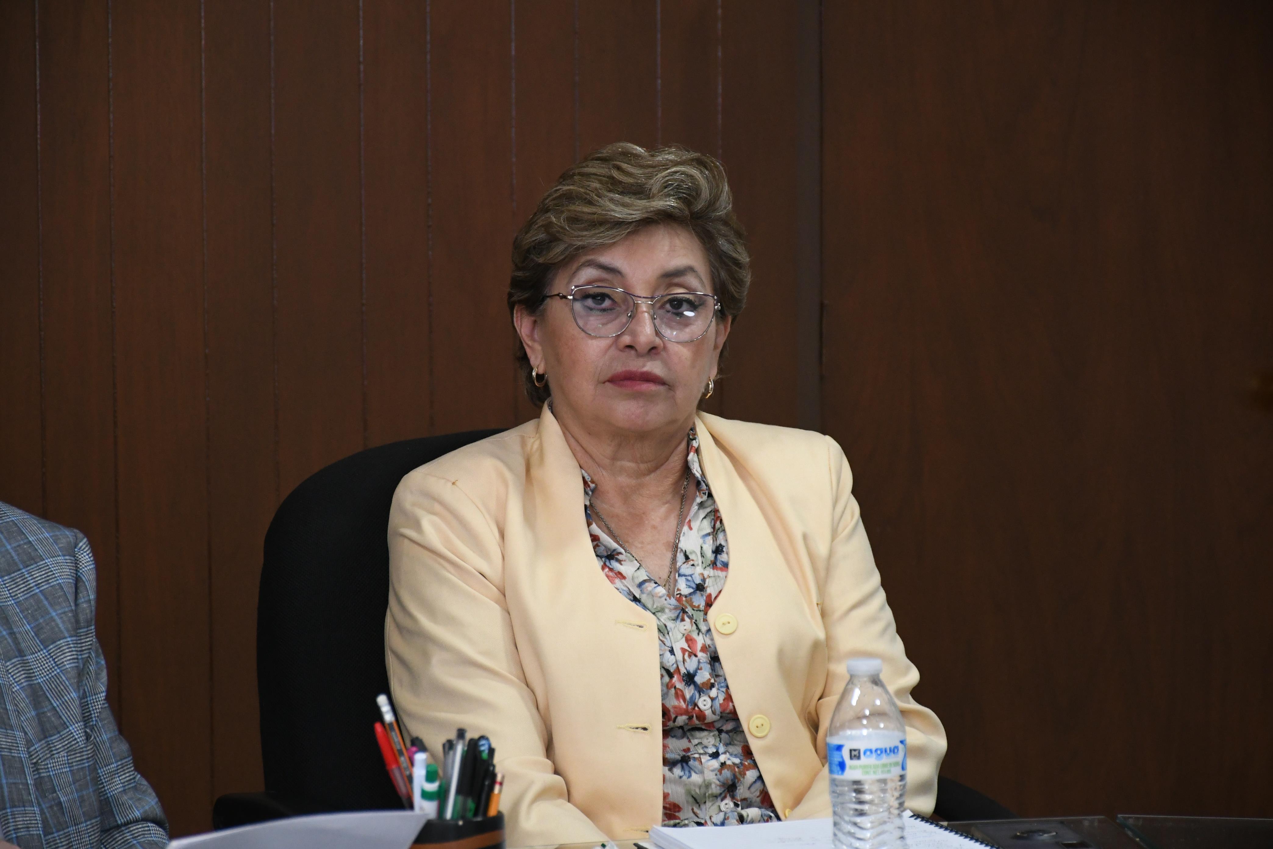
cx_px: 636
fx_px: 6152
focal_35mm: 174
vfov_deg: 7.9
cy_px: 424
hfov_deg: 11.8
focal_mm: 116
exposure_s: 1/100
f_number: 5.6
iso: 2500
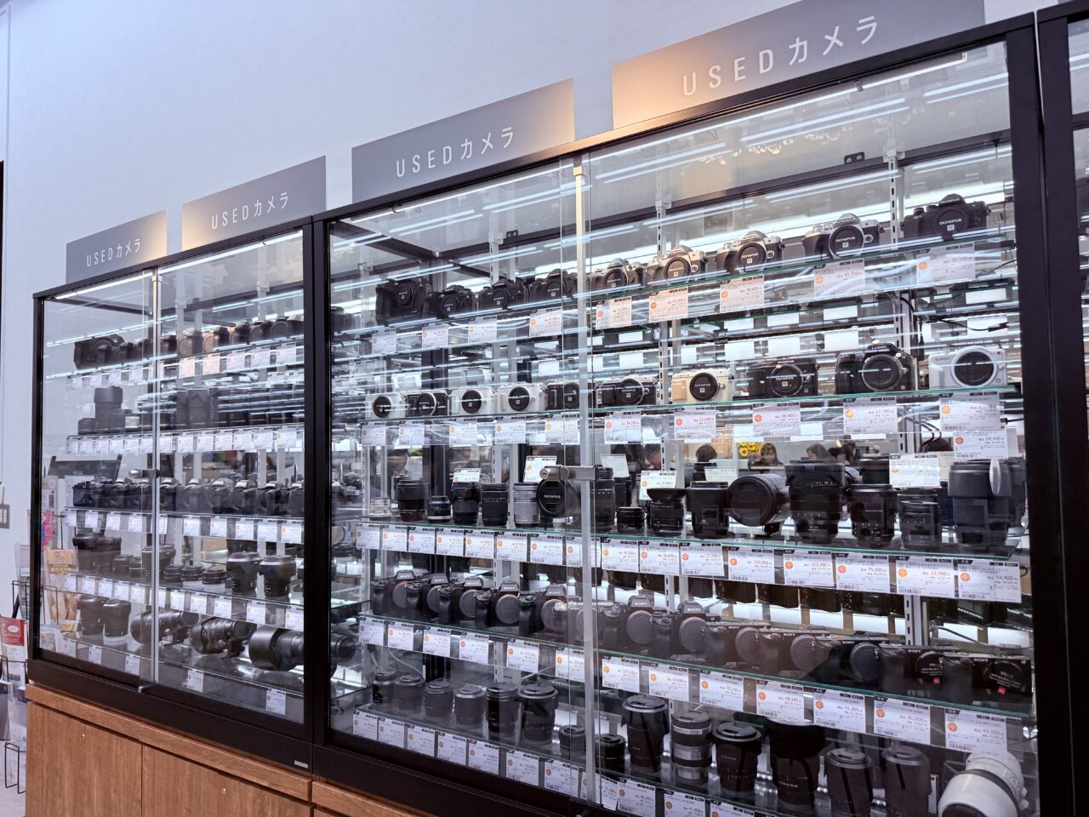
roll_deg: +0.8
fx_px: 755
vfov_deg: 56.8
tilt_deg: +3.0
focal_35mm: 24
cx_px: 544
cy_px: 408
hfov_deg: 71.6
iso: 80
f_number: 1.78
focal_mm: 6.76
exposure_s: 1/433
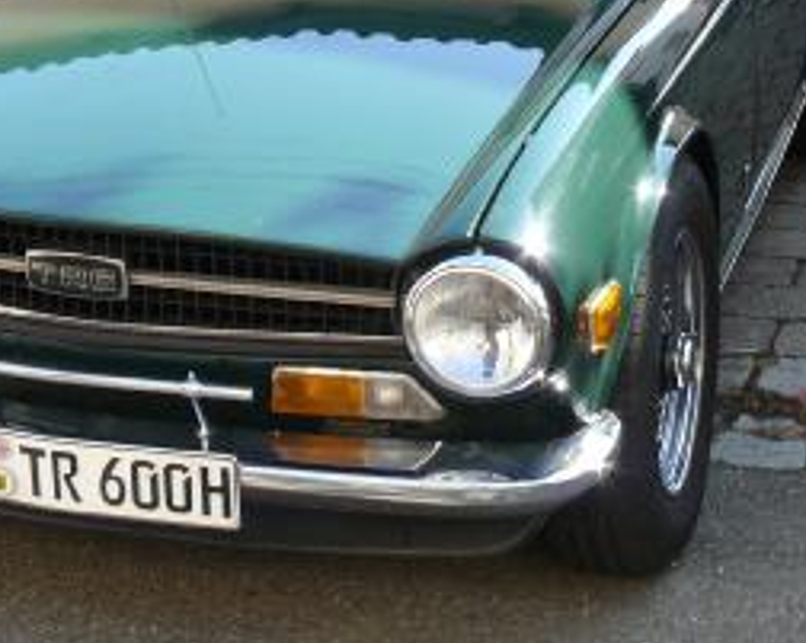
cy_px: 50
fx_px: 2264
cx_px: 281
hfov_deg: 20.1
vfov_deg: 15.9
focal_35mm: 95
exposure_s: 1/125
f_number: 4
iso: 100
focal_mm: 7.4
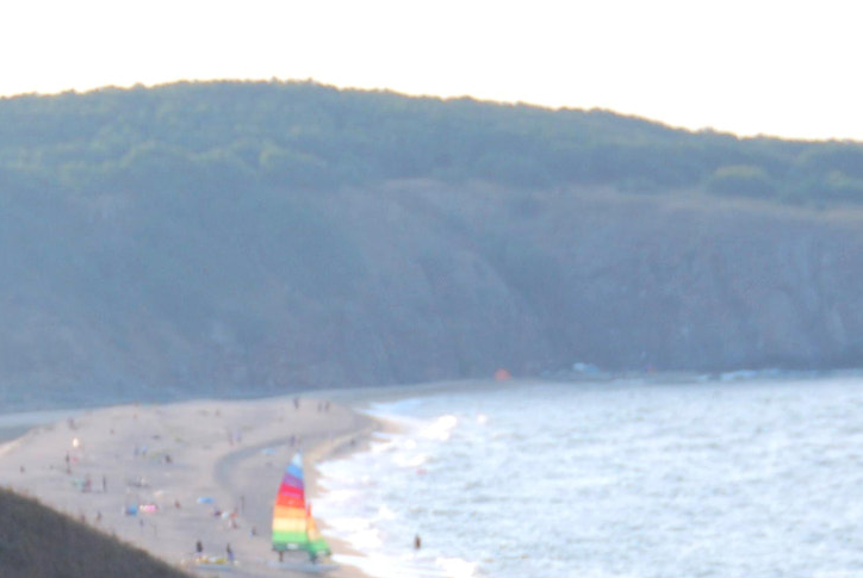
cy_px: 787
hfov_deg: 7.8
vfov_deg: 5.2
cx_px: 266
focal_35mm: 263
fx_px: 6314
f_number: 5
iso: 200
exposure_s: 1/400
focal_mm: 62
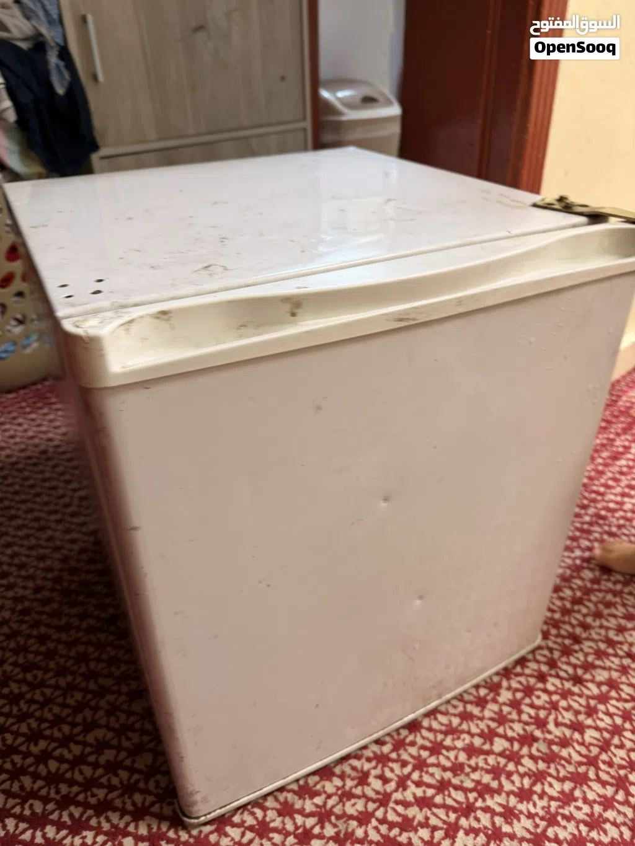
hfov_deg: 56.8
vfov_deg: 71.6
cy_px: 423
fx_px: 587
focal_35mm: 24
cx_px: 318
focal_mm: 6.76
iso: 125
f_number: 1.78
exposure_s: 1/50
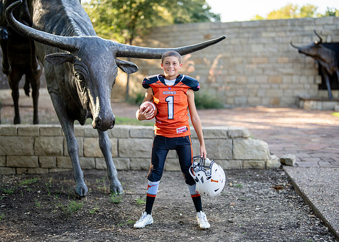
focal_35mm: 59
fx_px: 570
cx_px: 170
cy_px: 126
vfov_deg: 24.0
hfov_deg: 33.1
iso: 200
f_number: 1.2
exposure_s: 1/2000
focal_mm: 50
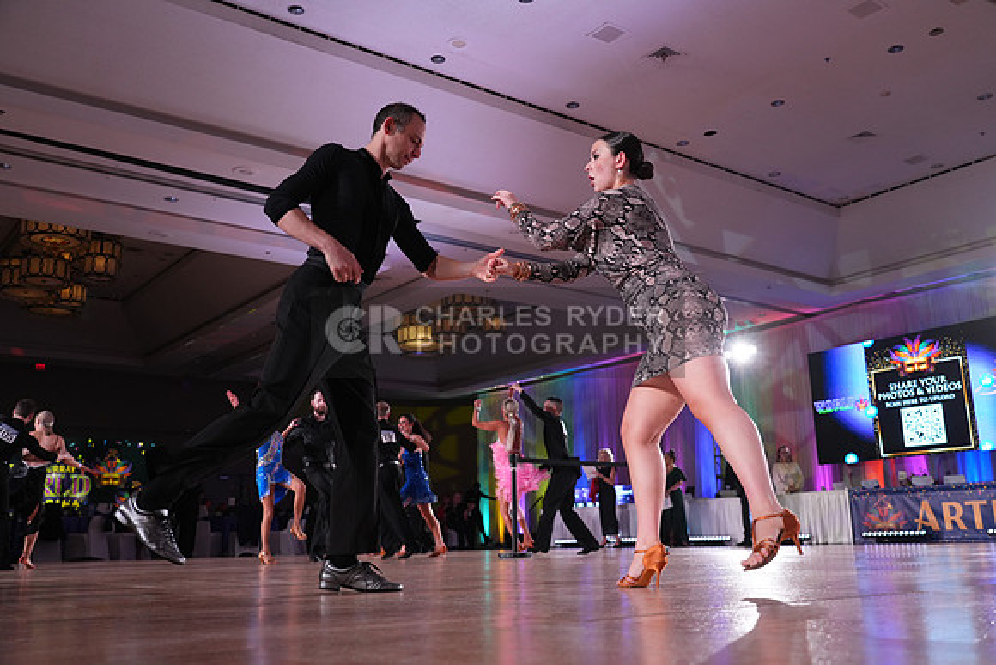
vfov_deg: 41.1
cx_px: 498
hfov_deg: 58.7
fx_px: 885
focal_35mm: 32
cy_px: 332
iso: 1600
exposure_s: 1/400
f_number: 4
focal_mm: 32
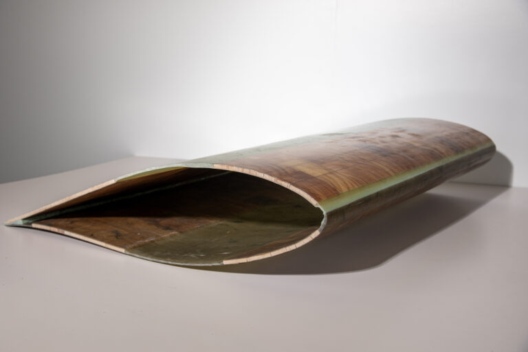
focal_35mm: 40
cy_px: 176
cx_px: 264
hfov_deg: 48.4
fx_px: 587
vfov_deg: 33.4
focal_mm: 40
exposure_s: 1/250
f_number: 7.1
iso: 200
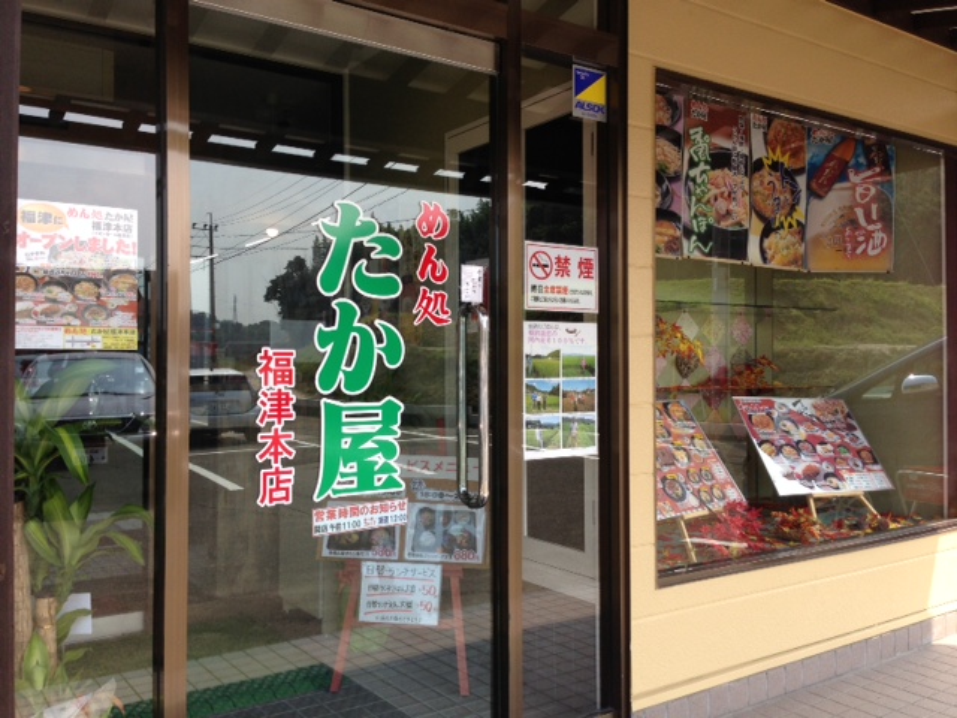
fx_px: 912
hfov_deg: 55.4
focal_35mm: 33
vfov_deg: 42.9
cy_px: 359
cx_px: 478
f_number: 2.4
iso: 50
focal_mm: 4.13
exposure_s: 1/411
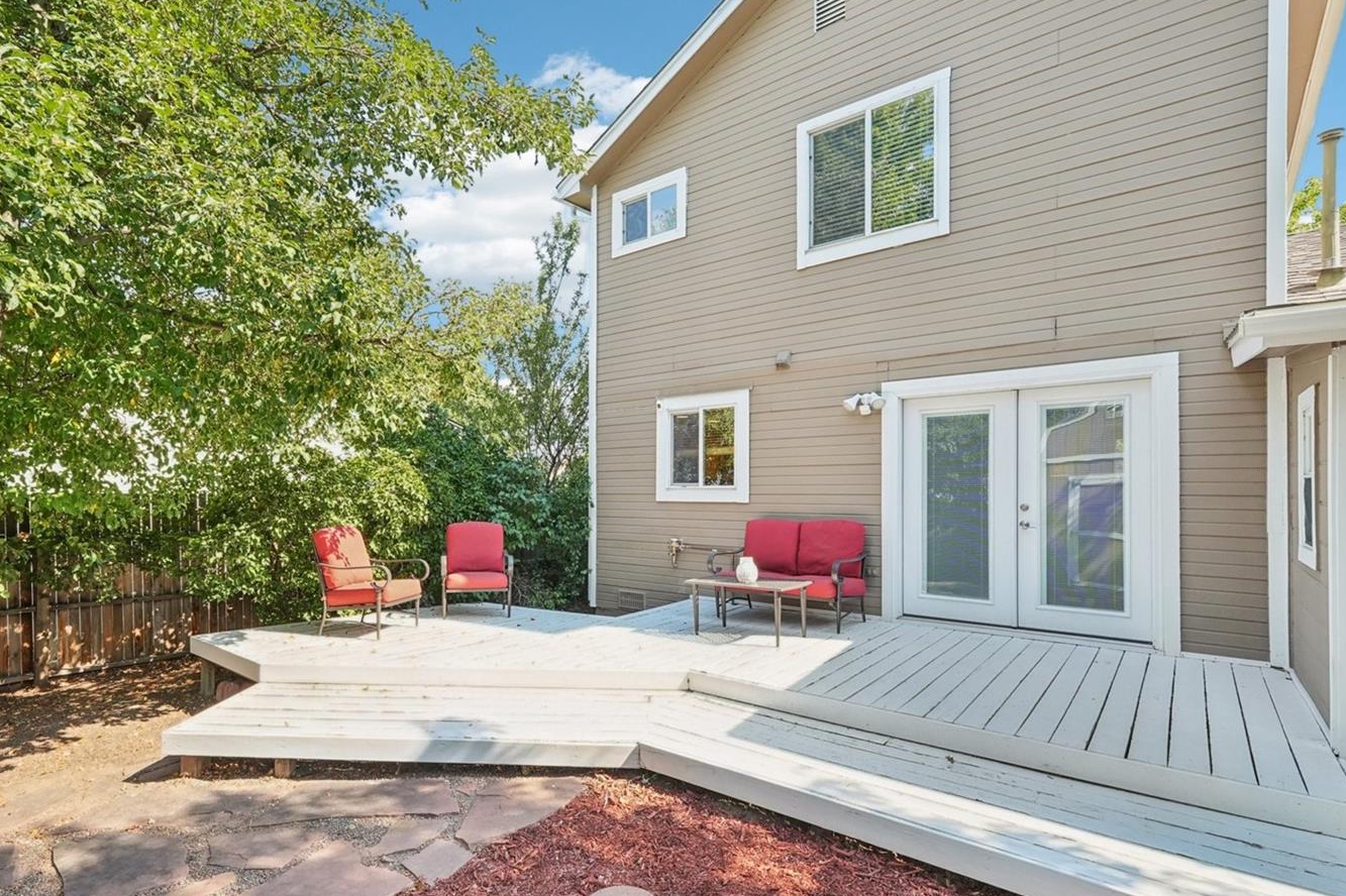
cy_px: 494
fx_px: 673
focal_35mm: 18
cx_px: 590
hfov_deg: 89.6
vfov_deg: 67.2
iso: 800
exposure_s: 1/200
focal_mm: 10
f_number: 8
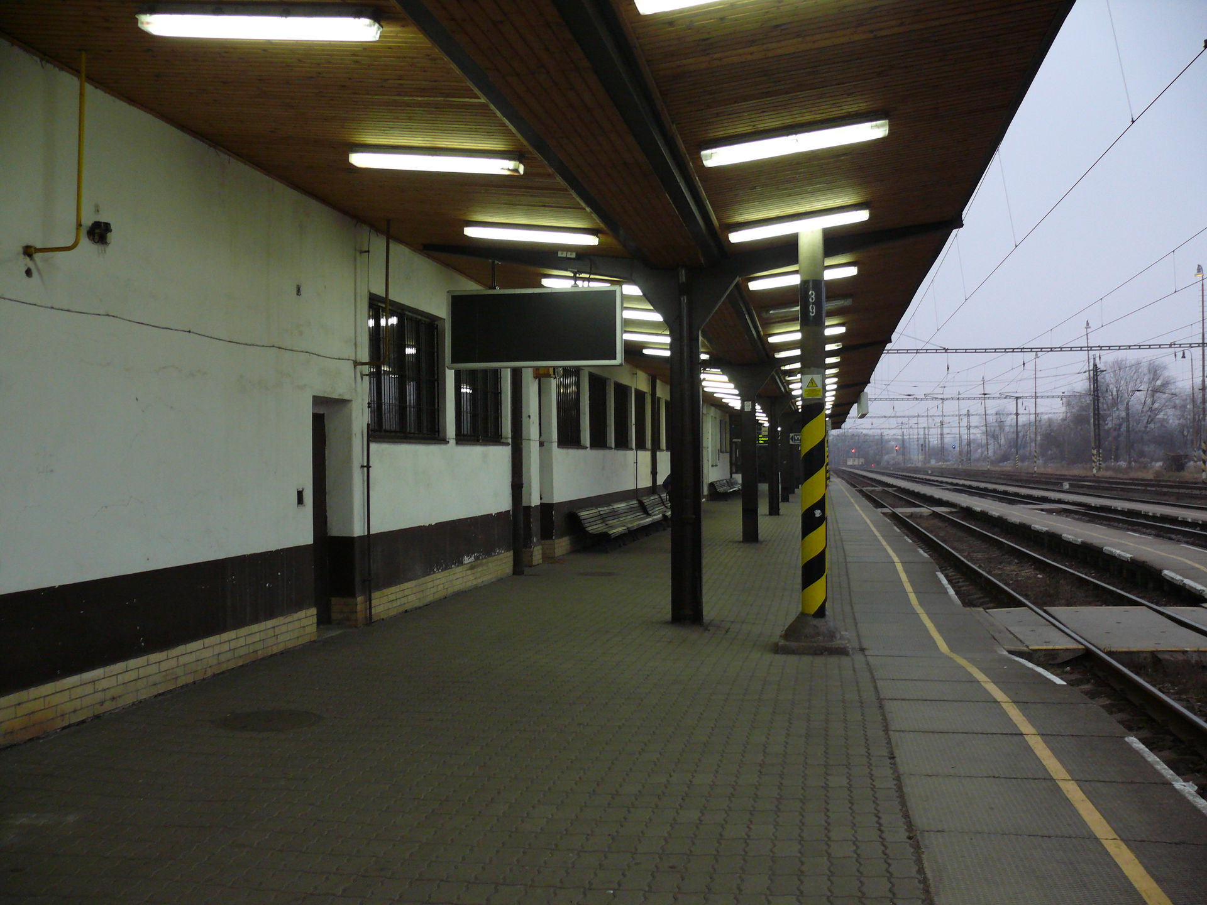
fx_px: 1220
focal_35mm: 35
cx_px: 604
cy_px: 452
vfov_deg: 40.7
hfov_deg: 52.6
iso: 200
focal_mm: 7.4
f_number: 2.8
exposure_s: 1/25
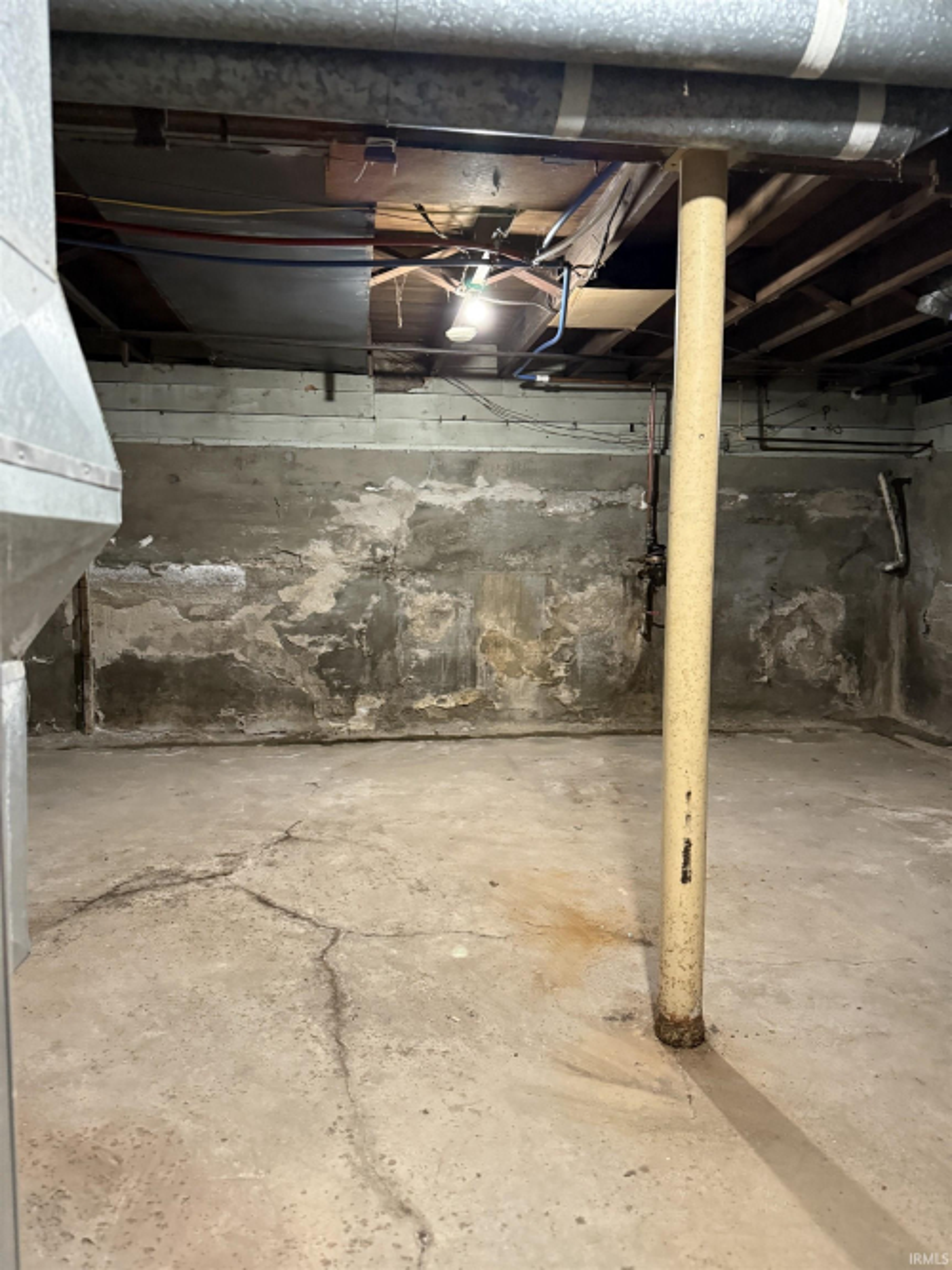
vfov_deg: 71.6
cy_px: 635
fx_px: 880
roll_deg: -2.0
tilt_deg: -4.0
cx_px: 476
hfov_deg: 56.8
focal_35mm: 24
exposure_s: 1/40
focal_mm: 6.76
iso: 800
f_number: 1.78
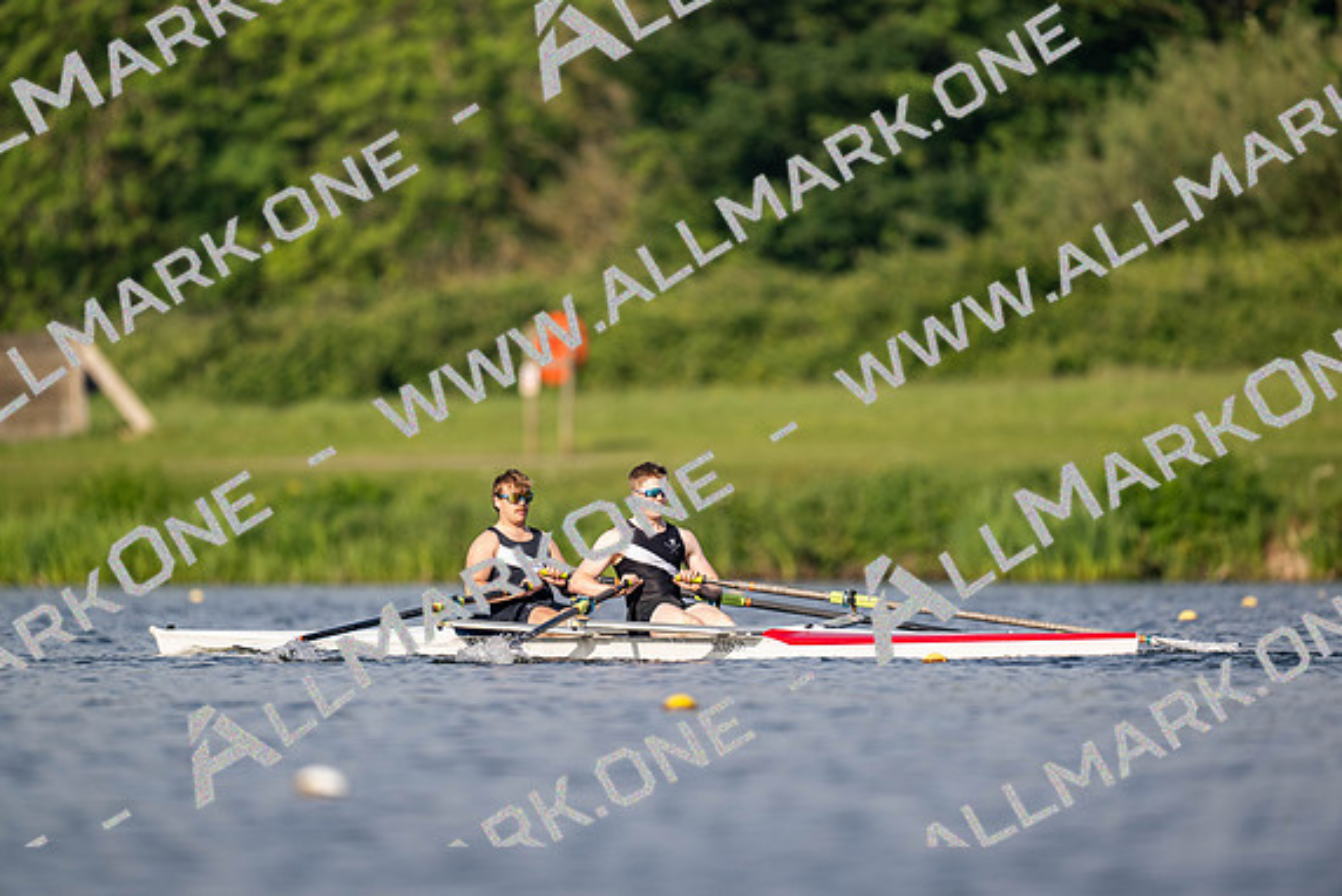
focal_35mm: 608
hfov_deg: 3.4
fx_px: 22675
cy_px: 444
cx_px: 664
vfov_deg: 2.3
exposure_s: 1/2500
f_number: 4
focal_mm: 600
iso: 250
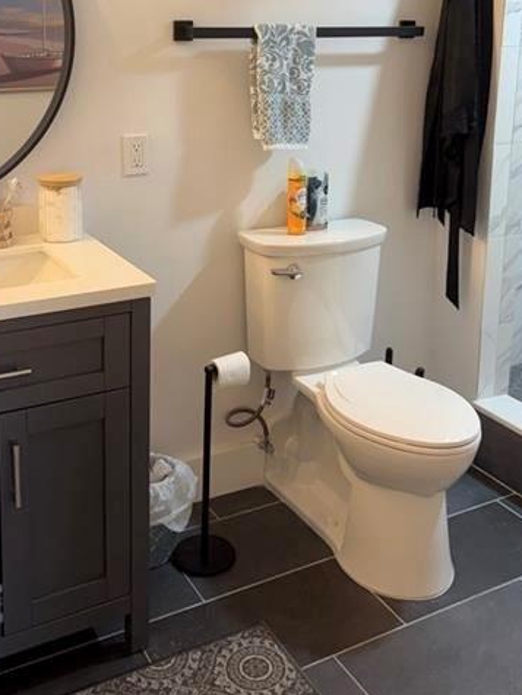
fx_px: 843
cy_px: 162
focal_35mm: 42
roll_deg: +0.3
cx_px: 240
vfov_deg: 43.2
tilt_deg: -10.5
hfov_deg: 34.4
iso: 125
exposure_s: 1/120
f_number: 1.6
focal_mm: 5.96
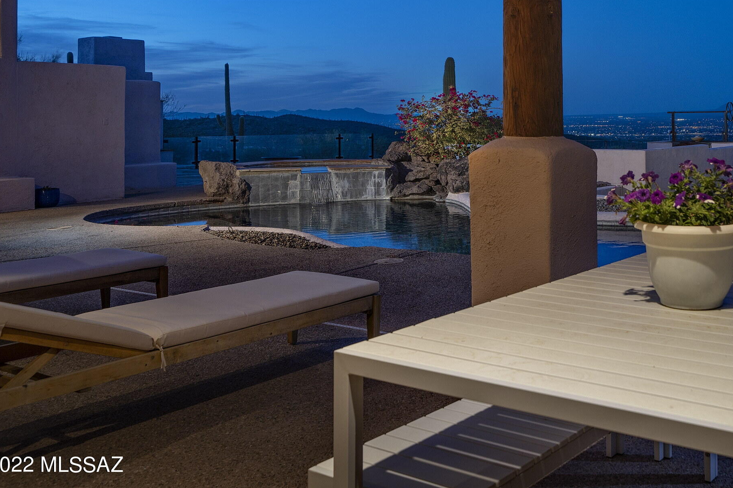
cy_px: 123
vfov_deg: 35.2
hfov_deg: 50.1
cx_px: 535
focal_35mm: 37
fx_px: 753
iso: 200
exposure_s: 1
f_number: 5.6
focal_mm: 24
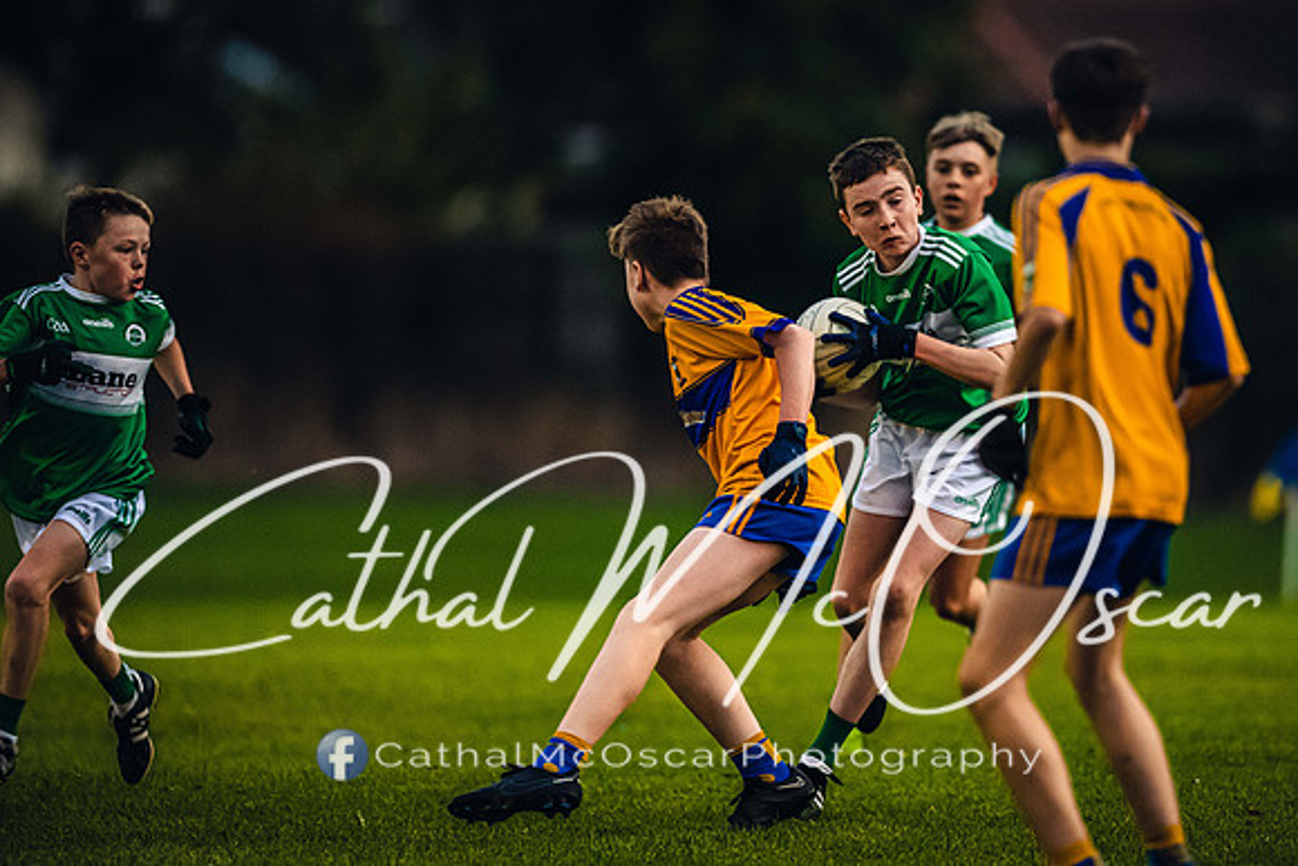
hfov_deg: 4.1
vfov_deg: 2.7
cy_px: 373
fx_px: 18285
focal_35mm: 507
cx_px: 816
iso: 3200
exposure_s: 1/500
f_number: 2.8
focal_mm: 400
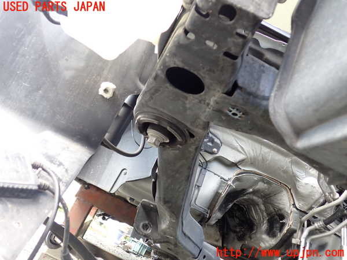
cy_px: 130
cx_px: 174
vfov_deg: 46.8
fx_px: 301
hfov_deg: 60.0
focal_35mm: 30
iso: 200
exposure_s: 1/80
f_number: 2.3
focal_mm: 5.4
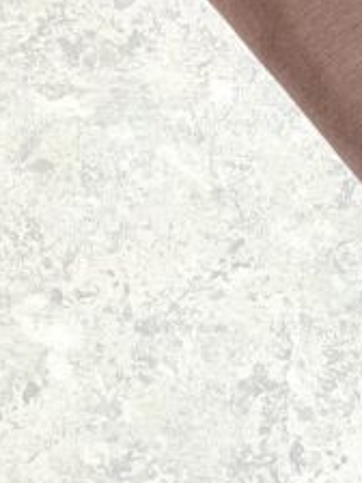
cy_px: -404
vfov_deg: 14.0
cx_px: 718
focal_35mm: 124
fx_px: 1729
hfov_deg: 10.9
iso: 125
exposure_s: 1/88
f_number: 1.6
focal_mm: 5.1
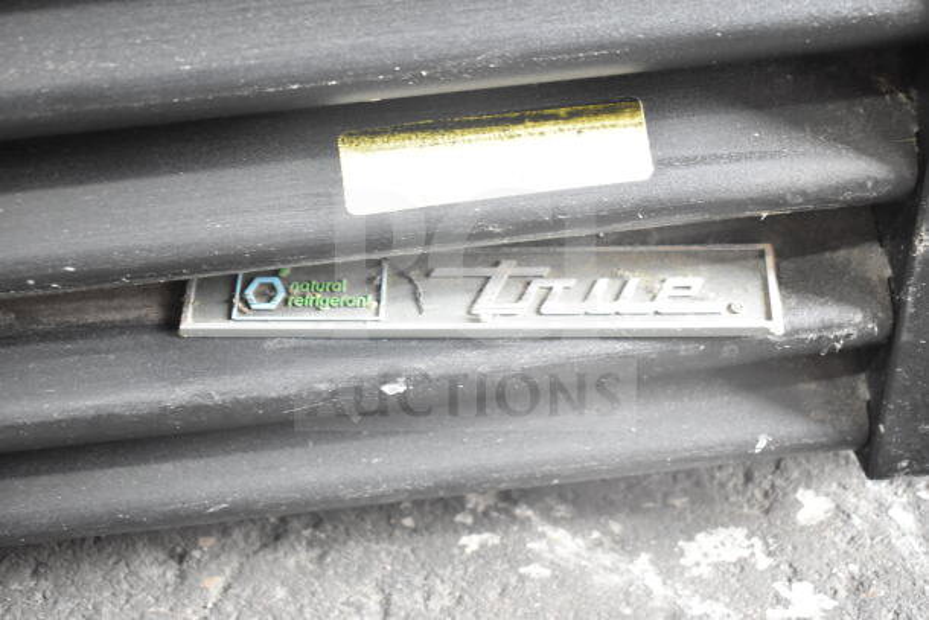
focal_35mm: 45
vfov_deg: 29.9
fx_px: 1161
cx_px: 464
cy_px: 310
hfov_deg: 43.6
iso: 2200
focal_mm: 30
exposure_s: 1/50
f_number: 4.2
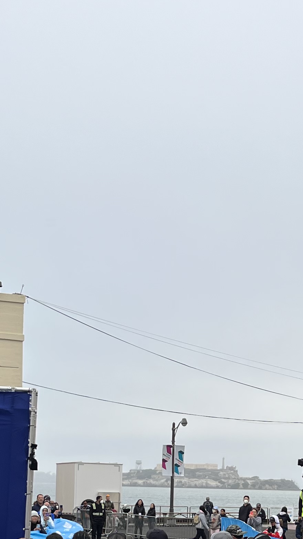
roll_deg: -1.6
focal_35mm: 73
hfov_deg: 16.4
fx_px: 1043
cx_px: 242
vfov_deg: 28.0
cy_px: 474
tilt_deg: -0.5
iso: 50
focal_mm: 5.1
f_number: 1.6
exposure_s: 1/602
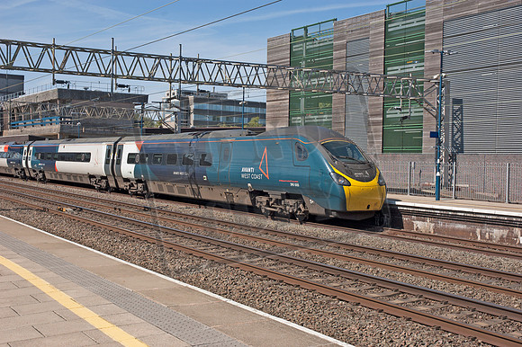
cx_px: 261
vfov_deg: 26.5
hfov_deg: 38.9
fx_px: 739
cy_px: 174
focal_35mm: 51
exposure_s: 1/250
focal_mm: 34
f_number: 8
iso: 200
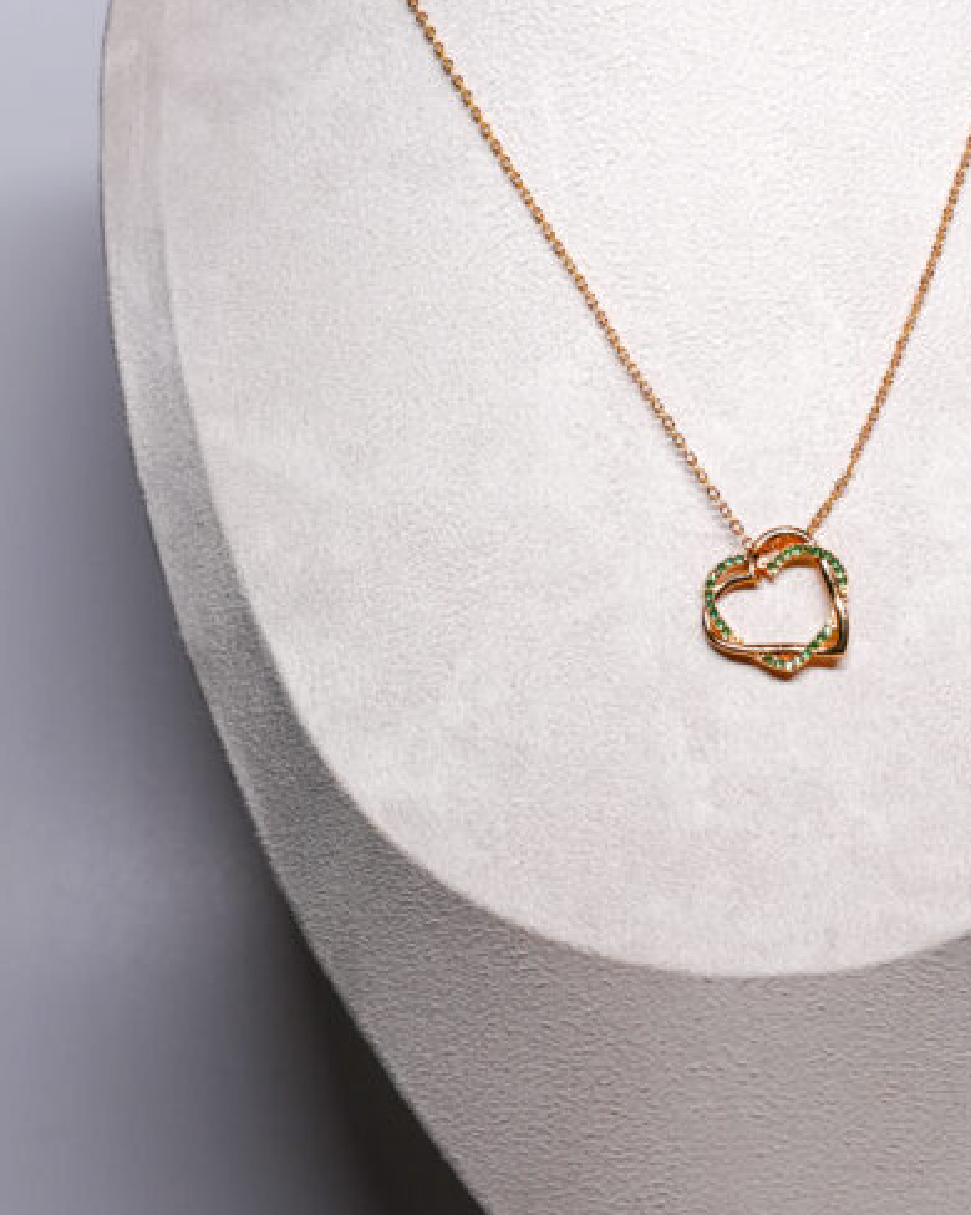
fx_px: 3235
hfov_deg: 17.0
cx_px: 717
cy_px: 550
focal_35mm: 90
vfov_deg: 21.3
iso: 640
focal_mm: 35
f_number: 7.1
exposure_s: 1/320
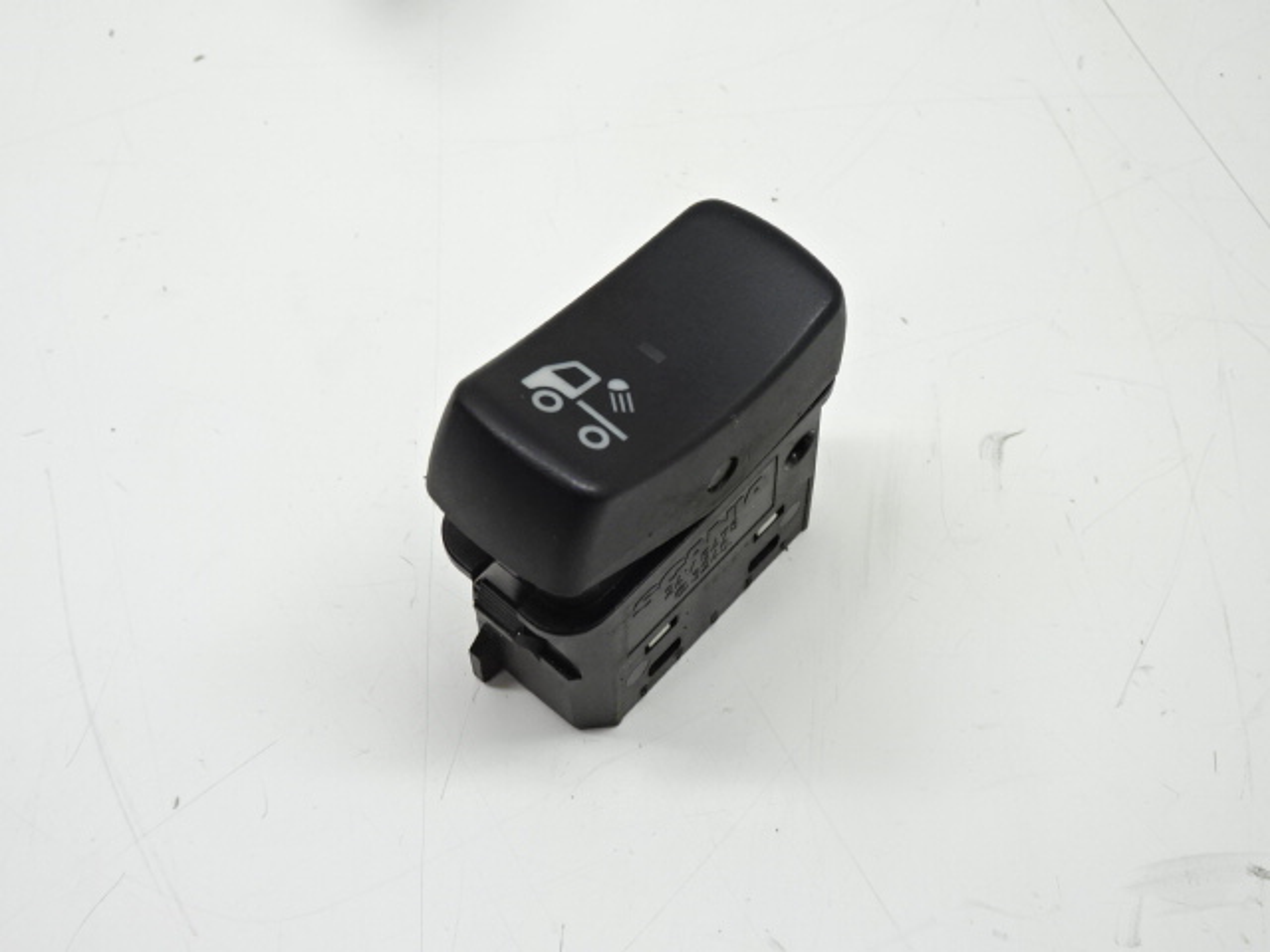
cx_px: 635
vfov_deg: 26.1
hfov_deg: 34.3
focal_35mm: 56
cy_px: 476
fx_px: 2055
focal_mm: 9.52
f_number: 4.5
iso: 200
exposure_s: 1/60
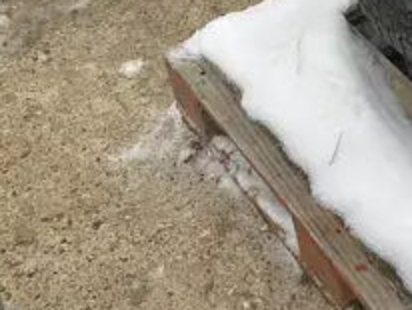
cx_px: 590
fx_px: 1072
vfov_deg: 15.7
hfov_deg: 19.4
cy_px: -90
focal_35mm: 90
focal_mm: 3
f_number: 1.8
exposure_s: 1/256
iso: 25
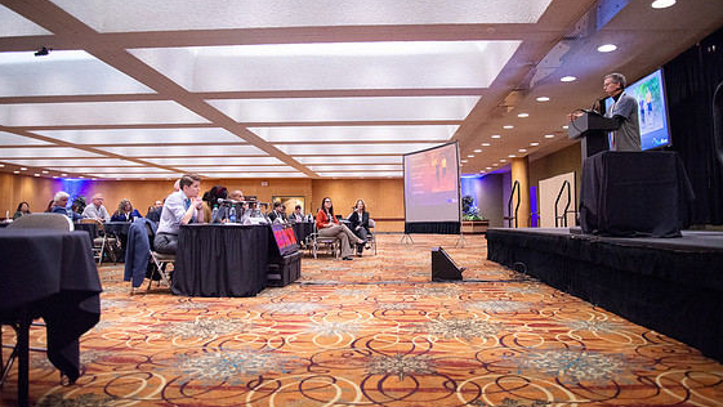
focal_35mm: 26
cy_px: 169
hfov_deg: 71.9
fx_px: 499
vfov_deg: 44.3
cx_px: 366
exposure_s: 1/200
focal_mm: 24
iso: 4000
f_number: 3.5
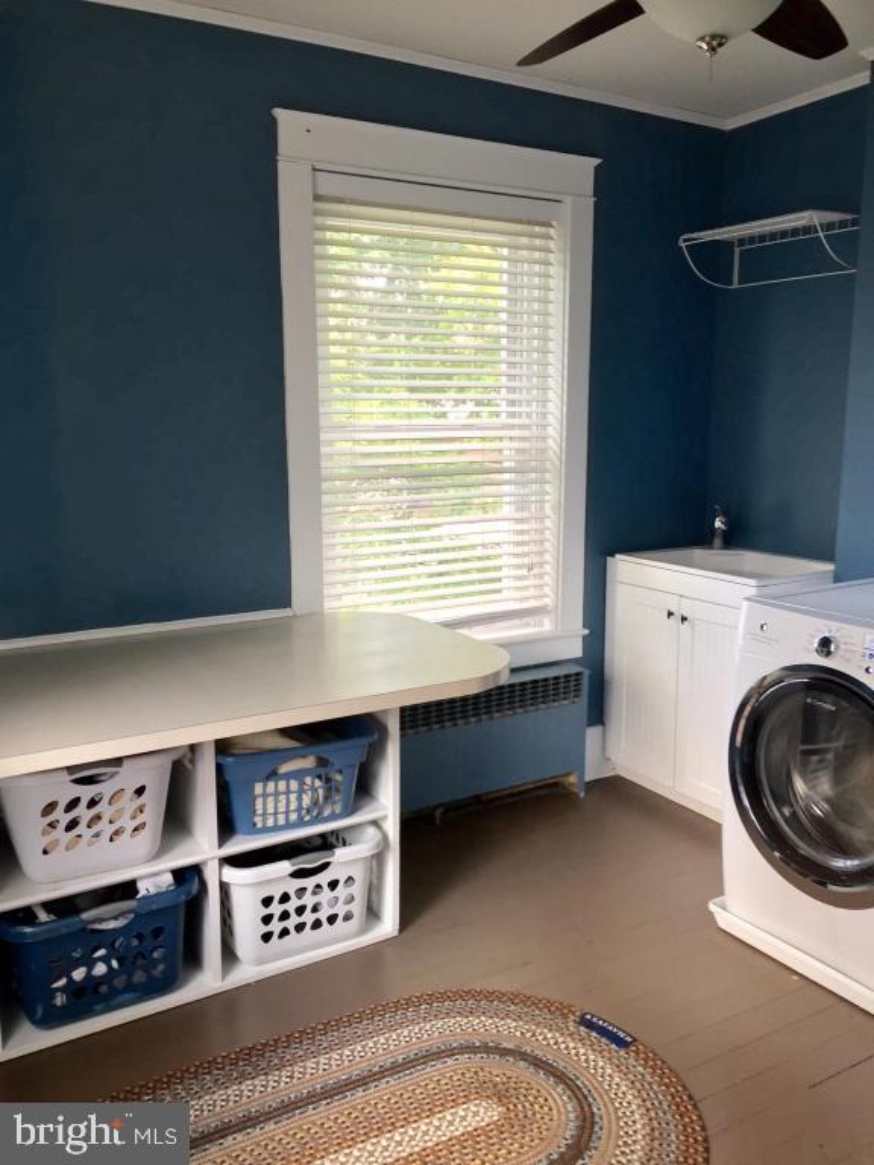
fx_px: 976
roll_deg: +0.7
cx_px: 437
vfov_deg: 61.7
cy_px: 582
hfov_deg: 48.2
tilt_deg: -9.6
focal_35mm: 29
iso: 40
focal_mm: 4.15
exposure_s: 1/60
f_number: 2.2
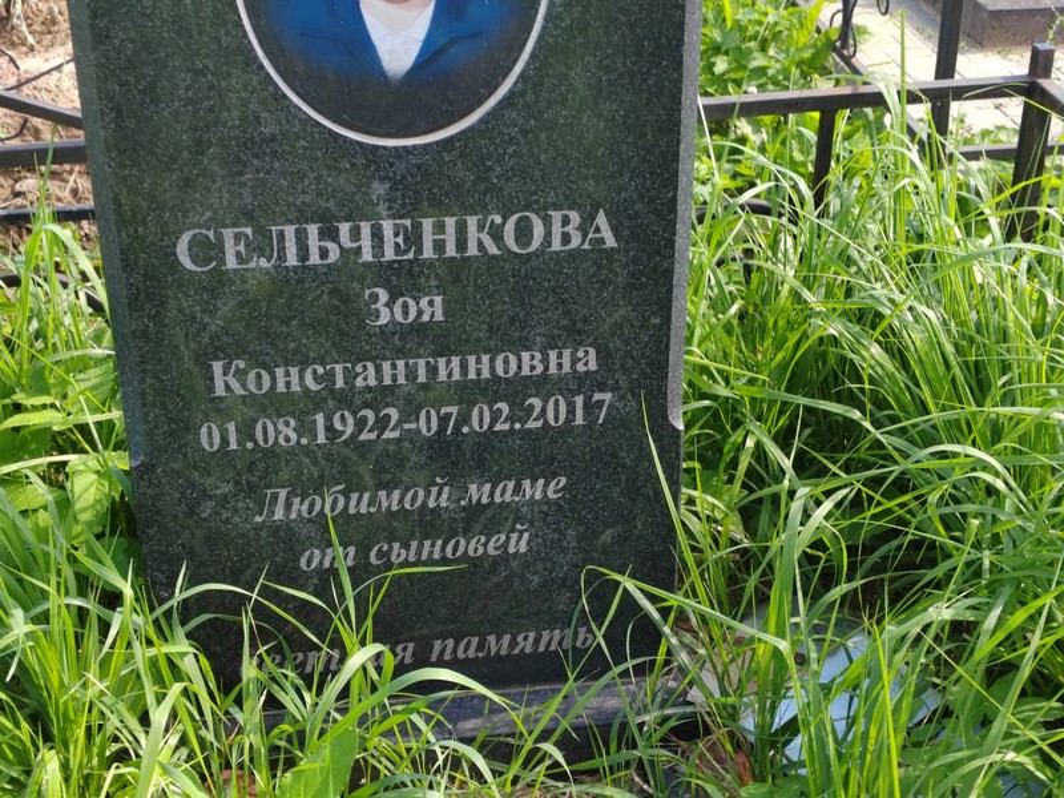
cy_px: 399
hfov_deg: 35.5
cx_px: 532
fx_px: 1660
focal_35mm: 54
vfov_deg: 27.0
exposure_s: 1/220
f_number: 1.9
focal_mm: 5.52
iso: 100
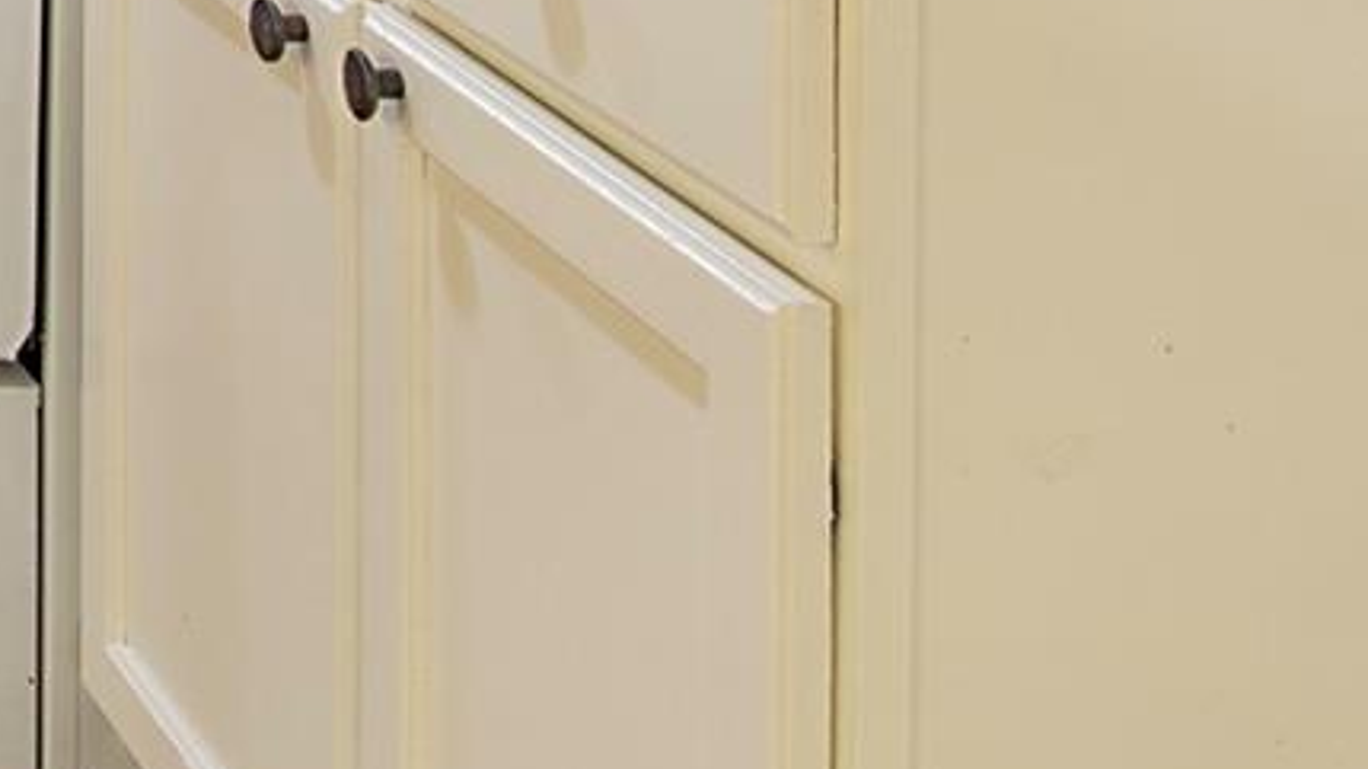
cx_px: -995
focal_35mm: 75
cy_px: -937
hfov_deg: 20.9
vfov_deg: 13.1
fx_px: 2720
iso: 100
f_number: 8
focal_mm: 10
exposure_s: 1/2
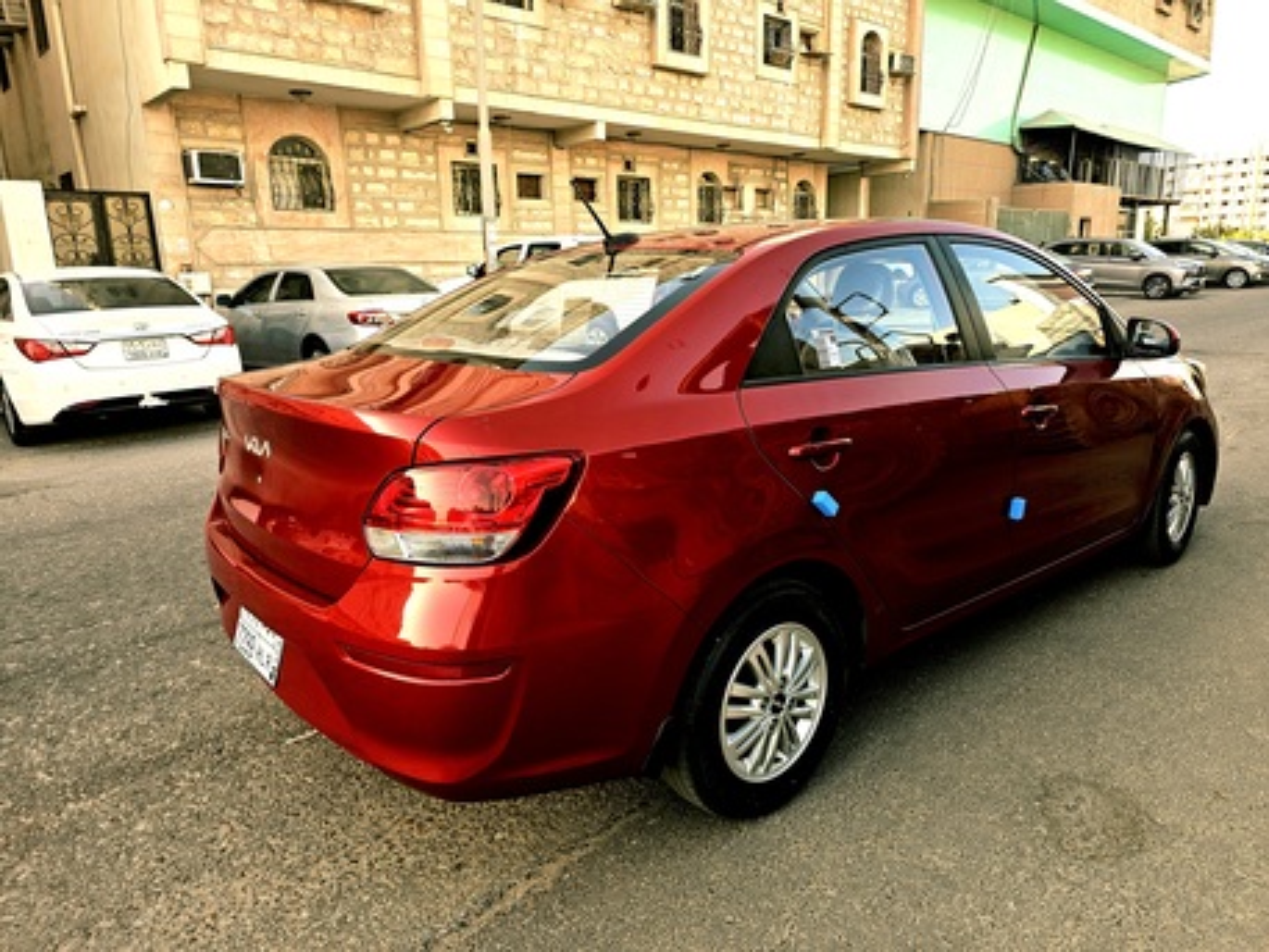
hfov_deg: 73.9
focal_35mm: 23
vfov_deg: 58.9
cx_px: 634
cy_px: 476
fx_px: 843
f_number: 1.7
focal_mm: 6.3
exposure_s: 1/137
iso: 10
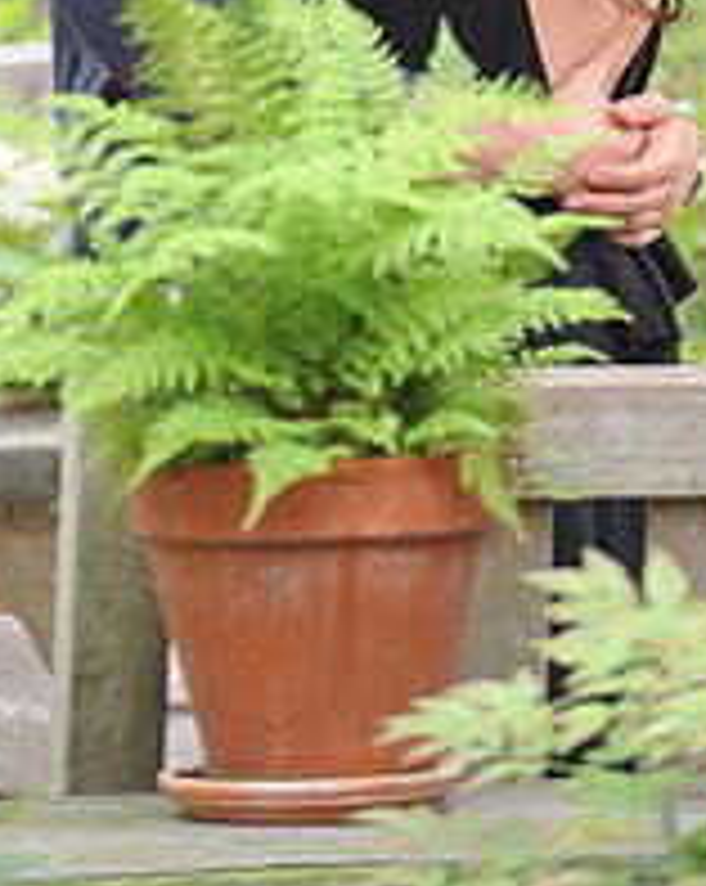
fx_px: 11231
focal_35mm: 429
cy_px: -360
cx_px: 342
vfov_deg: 4.5
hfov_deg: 3.6
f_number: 4.5
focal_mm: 155
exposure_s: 1/80
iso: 500
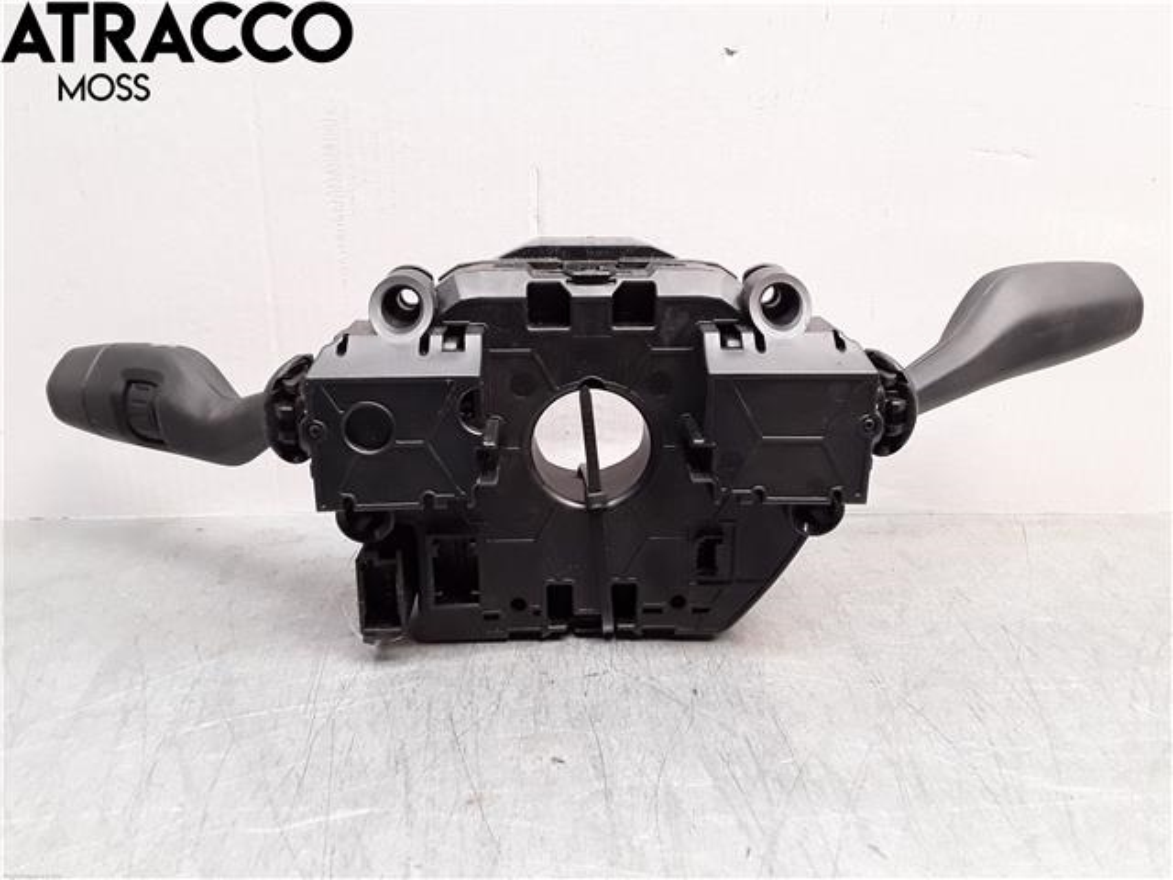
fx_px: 949
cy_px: 440
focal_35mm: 28
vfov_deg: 49.7
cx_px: 586
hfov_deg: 63.4
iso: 100
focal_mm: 2.91
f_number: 1.9
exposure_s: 1/50
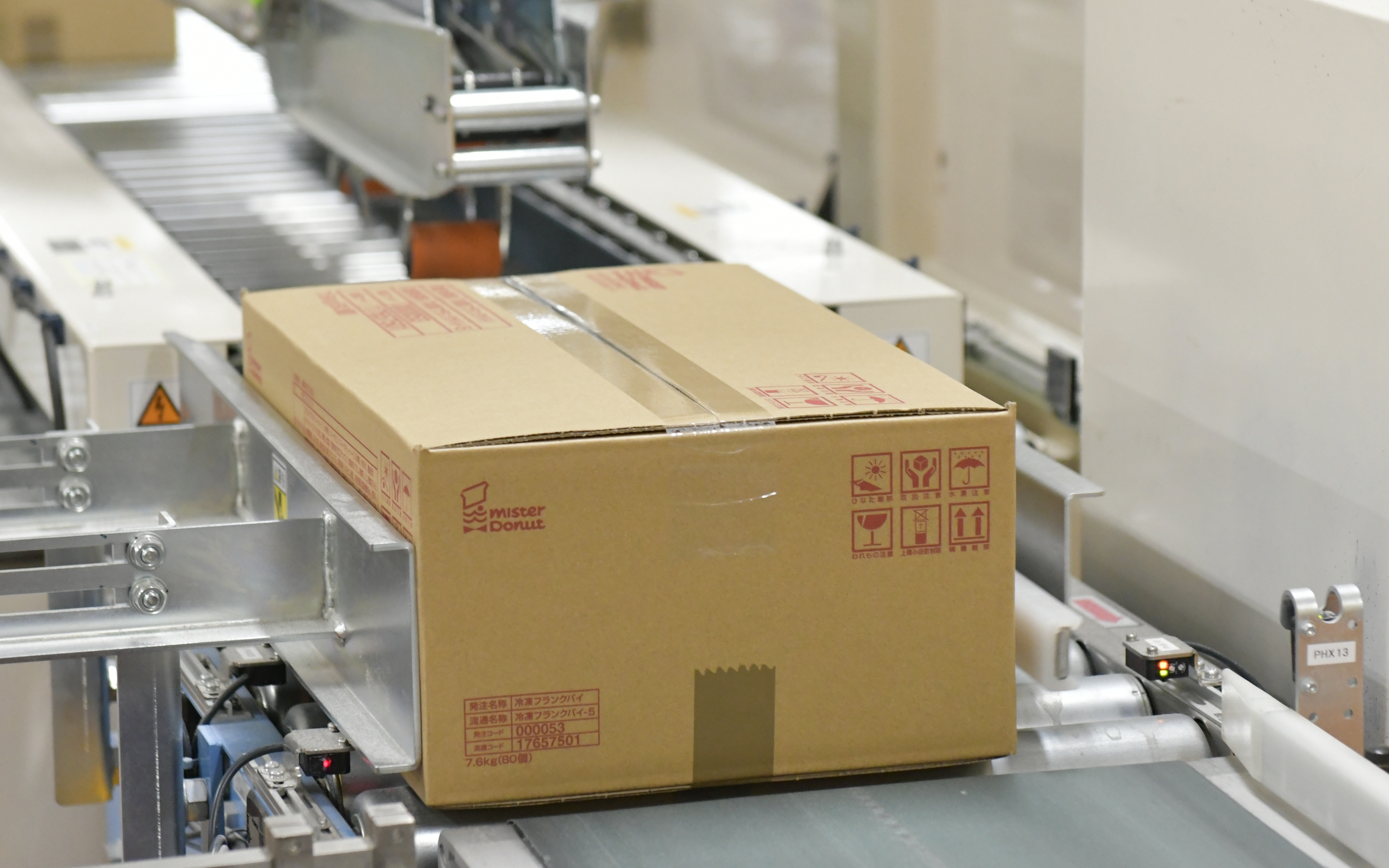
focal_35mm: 115
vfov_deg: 11.4
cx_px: 709
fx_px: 4353
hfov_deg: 18.1
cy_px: 410
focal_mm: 66
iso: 3200
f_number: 3.5
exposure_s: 1/200
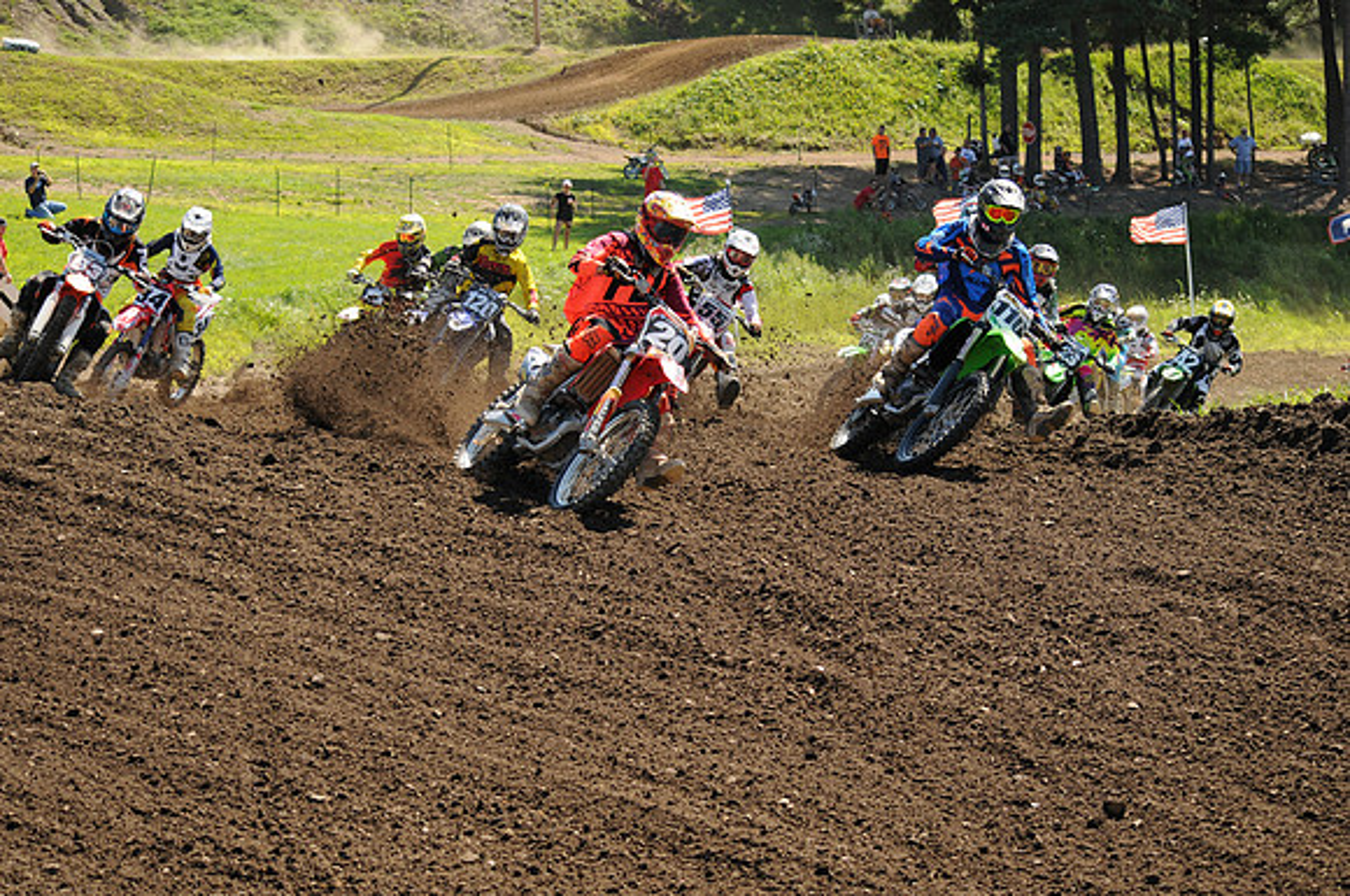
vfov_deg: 16.5
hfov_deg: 24.6
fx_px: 3089
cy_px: 448
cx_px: 675
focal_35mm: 82
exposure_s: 1/1000
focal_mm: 55
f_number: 5
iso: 400
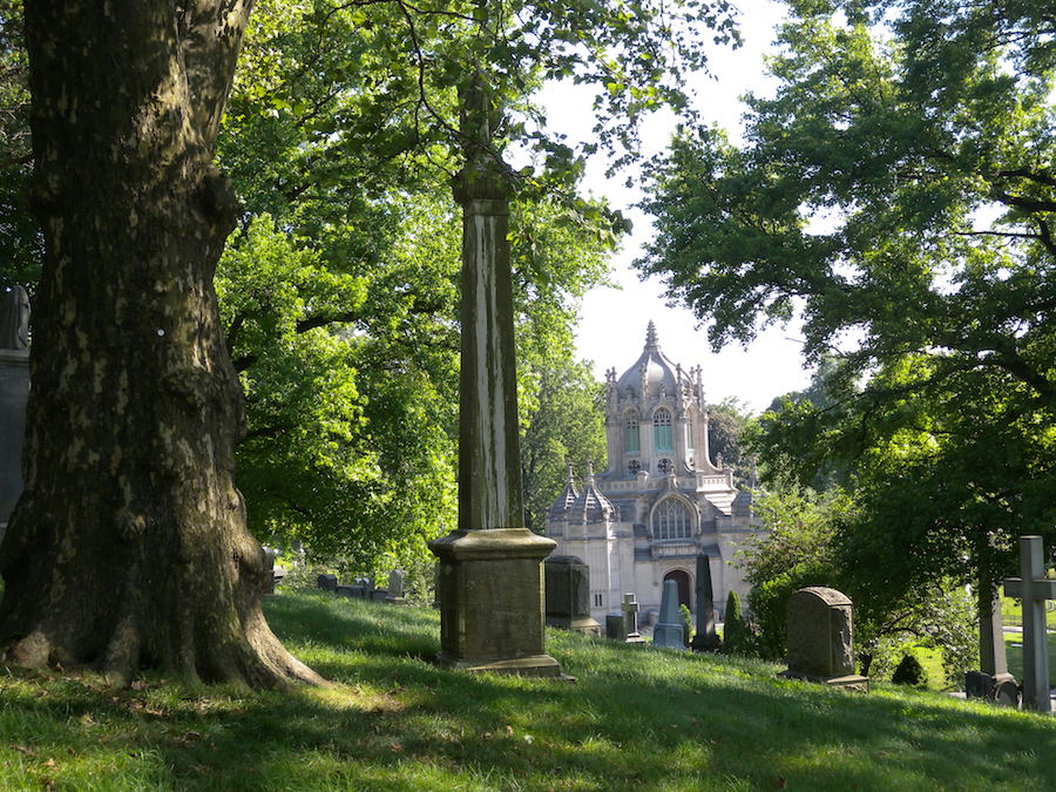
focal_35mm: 57
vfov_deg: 25.7
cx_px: 528
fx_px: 1739
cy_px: 396
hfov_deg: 33.8
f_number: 4.1
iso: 64
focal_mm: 12.3
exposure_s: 1/130
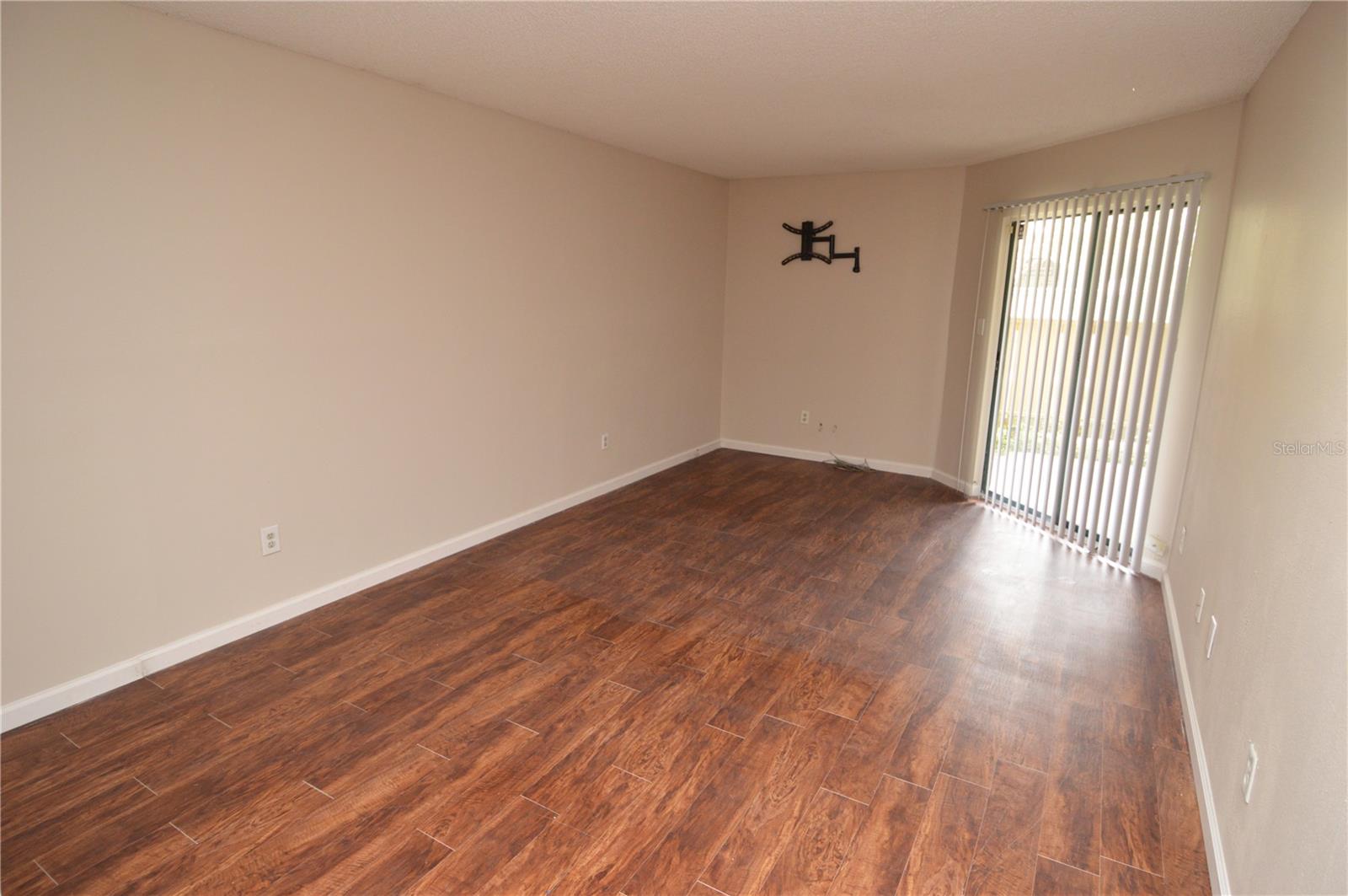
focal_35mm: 18
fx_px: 673
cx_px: 674
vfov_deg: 67.3
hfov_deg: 90.1
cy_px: 448
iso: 560
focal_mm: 12
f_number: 4
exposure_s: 1/60
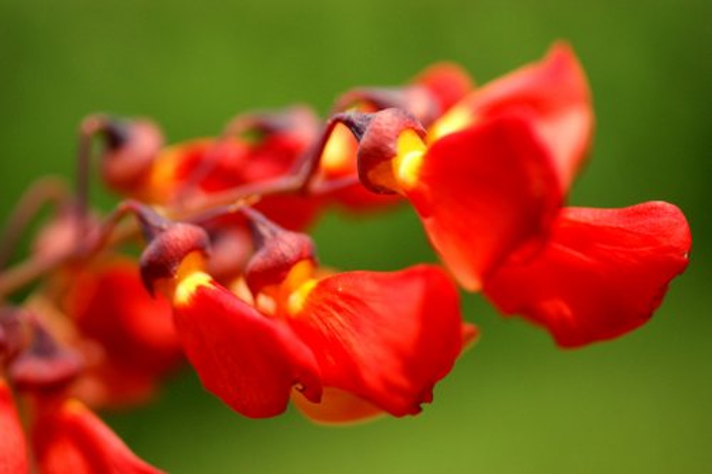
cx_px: 356
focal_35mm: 75
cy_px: 237
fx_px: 1483
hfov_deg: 27.0
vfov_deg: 18.2
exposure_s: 1/4000
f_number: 2.8
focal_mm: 50
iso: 400
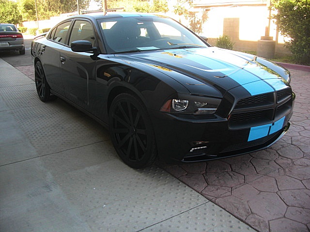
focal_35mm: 36
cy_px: 116
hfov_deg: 51.4
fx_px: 322
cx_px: 155
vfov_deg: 39.7
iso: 50
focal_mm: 6.3
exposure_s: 1/100
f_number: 2.8
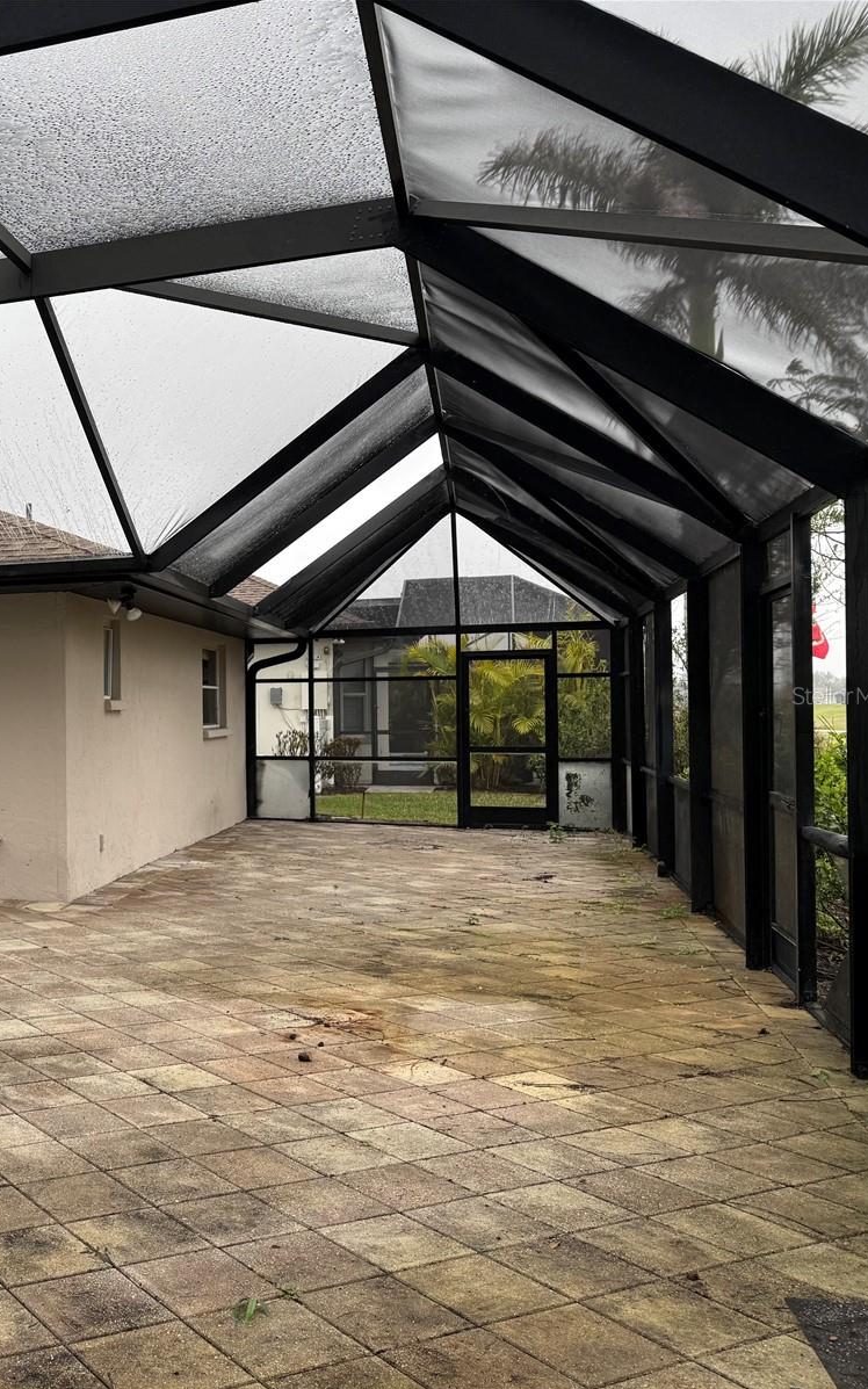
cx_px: -27
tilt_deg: +0.6
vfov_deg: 56.7
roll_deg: +0.7
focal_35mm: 34
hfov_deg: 33.6
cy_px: 695
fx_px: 1287
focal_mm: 6.76
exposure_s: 1/842
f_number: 1.78
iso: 80
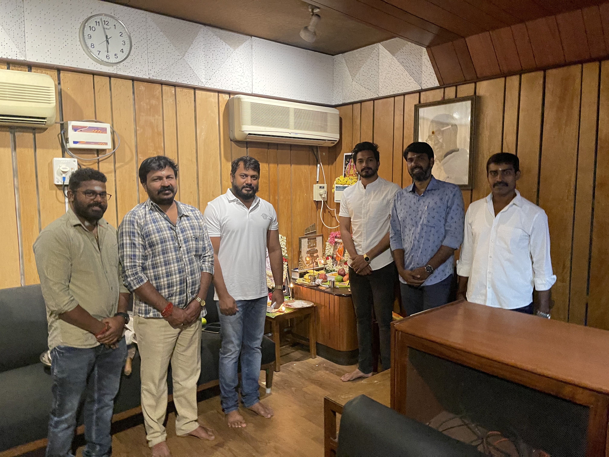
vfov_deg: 53.1
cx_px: 304
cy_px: 228
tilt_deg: -6.2
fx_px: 457
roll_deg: -0.8
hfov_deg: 67.3
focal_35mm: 26
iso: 500
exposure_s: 1/33
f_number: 1.6
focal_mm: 5.1
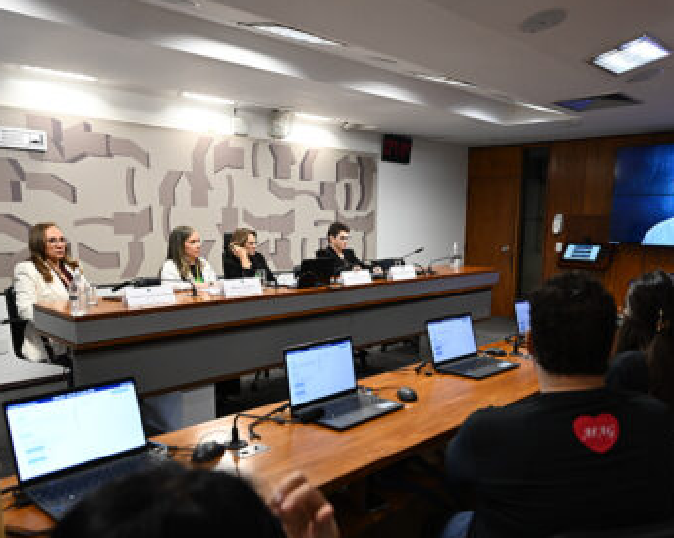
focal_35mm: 23
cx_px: 401
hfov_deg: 71.9
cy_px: 265
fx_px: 459
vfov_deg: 60.8
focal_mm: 20
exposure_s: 1/100
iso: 800
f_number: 2.8
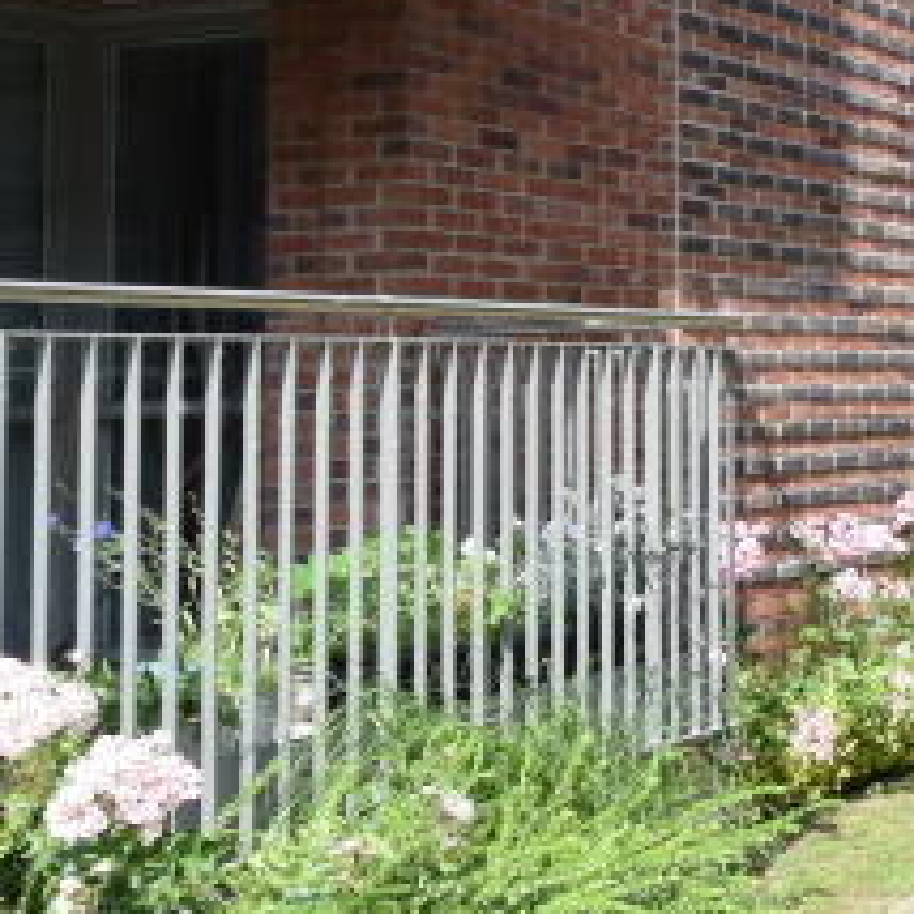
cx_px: 1469
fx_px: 2092
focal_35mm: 70
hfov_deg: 20.2
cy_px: 271
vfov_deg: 24.5
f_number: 8
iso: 360
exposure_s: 1/250
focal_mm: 11.5
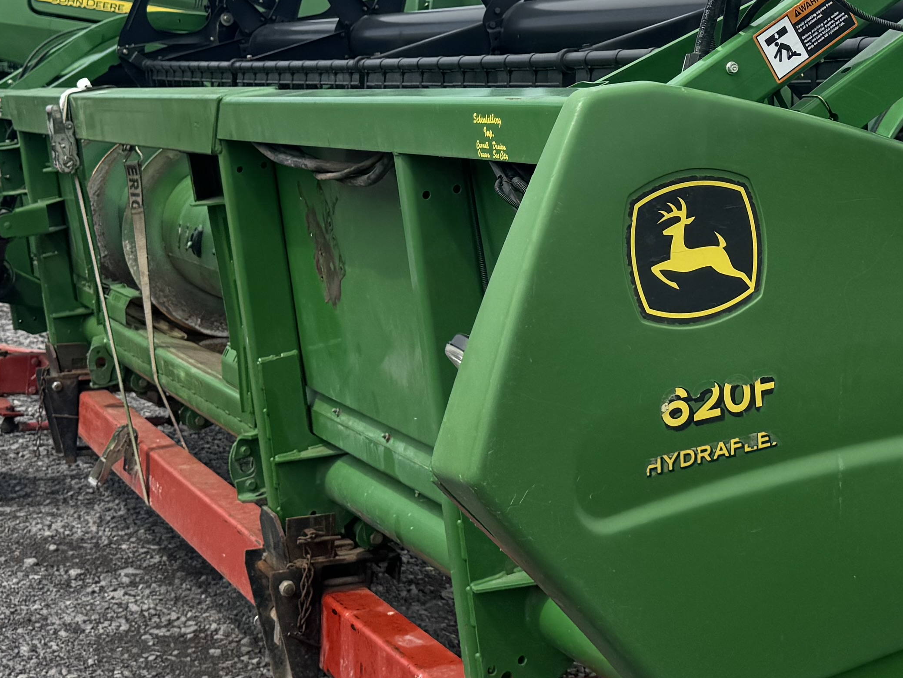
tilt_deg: +3.6
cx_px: 723
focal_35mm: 66
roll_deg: -2.6
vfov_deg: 21.7
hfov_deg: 28.7
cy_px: 47
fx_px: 1722
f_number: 1.78
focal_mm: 6.76
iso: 80
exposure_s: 1/5814
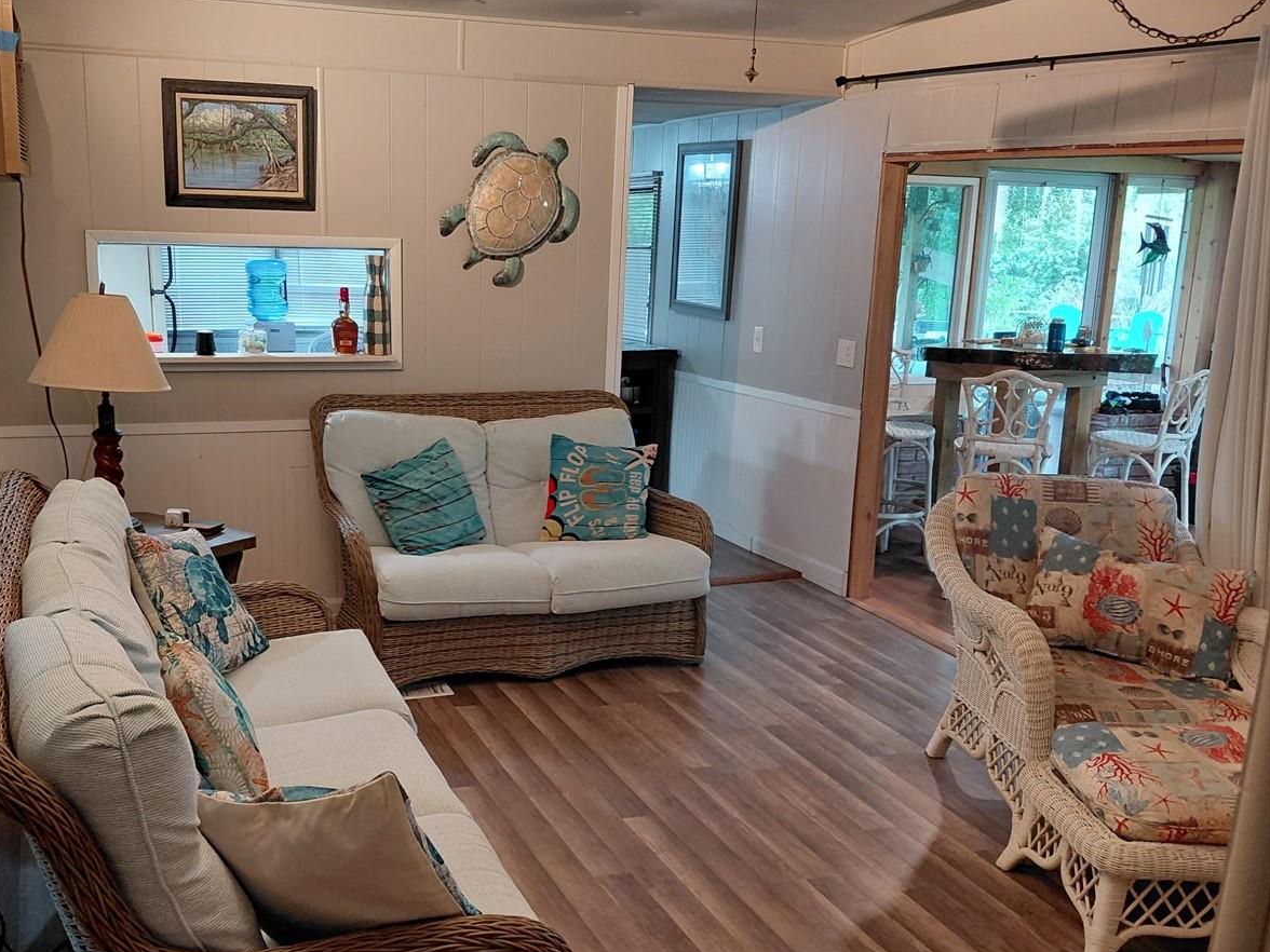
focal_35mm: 34
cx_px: 513
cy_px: 523
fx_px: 1247
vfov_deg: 41.7
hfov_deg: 53.6
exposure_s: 1/40
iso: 320
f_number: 1.8
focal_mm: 4.69
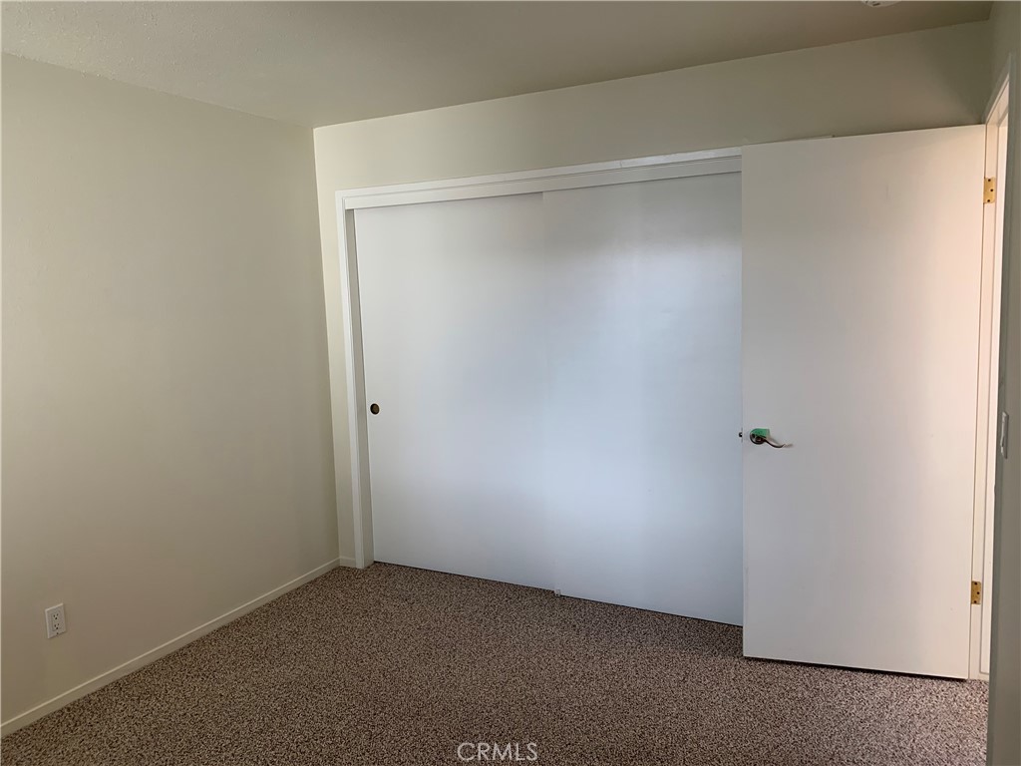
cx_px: 510
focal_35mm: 26
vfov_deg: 53.1
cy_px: 383
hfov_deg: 67.3
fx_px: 767
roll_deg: +1.1
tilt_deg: -7.4
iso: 80
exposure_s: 1/60
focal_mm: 4.25
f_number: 1.8
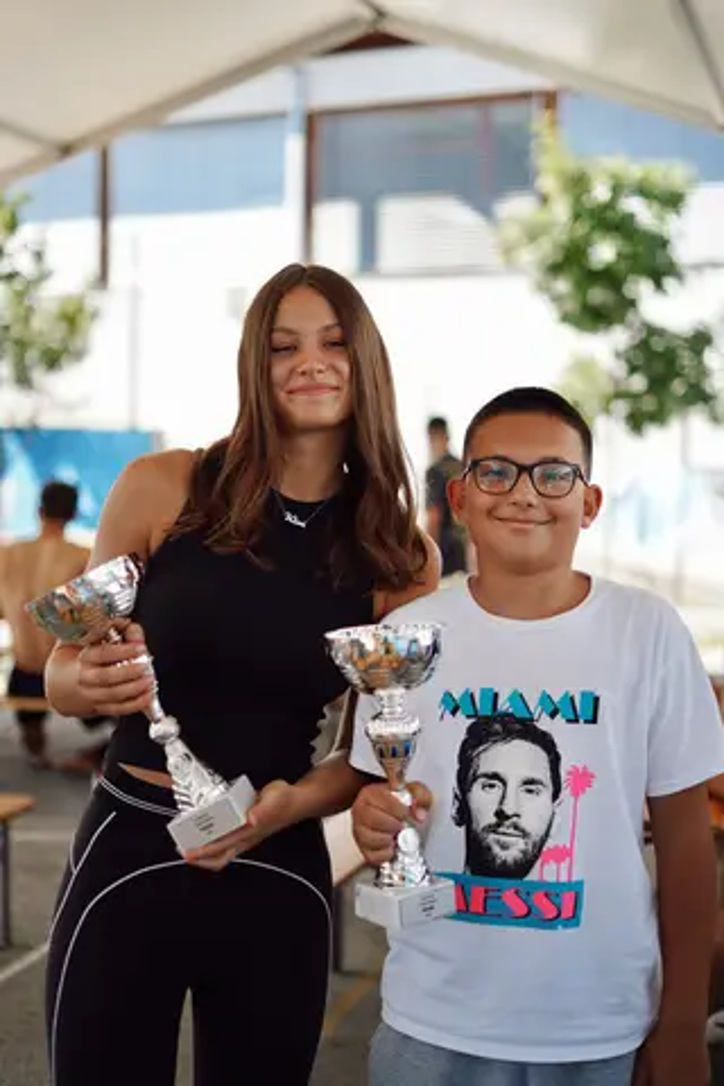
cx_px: 362
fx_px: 1508
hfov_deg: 27.0
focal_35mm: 50
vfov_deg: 39.6
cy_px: 543
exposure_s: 1/800
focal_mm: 50
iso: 100
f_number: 1.8
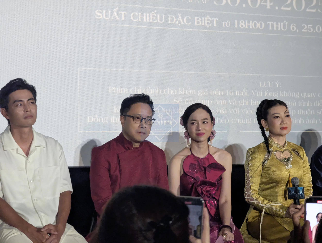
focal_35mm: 106
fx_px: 987
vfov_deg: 14.0
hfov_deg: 18.5
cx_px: 161
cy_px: 122
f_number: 3.5
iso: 1952
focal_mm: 19
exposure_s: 1/51.7
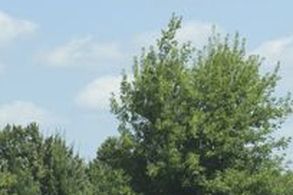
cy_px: 344
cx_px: 398
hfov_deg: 6.7
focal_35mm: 303
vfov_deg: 4.5
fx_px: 2465
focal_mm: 55
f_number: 9
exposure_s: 1/320
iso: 200
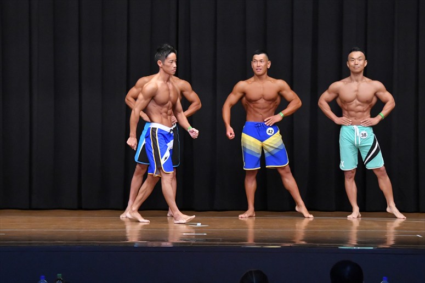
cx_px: 212
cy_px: 142
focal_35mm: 183
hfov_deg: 11.2
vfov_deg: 7.5
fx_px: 2159
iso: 8000
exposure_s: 1/400
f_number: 5.6
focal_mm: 122
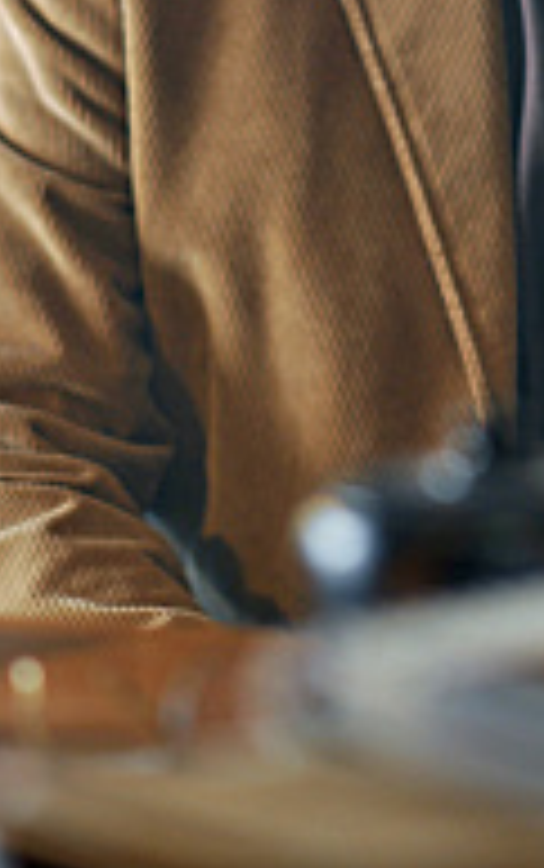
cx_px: 591
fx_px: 8426
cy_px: -162
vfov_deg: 5.9
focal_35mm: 356
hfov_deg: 3.7
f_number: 3.5
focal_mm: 135
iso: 500
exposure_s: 1/125
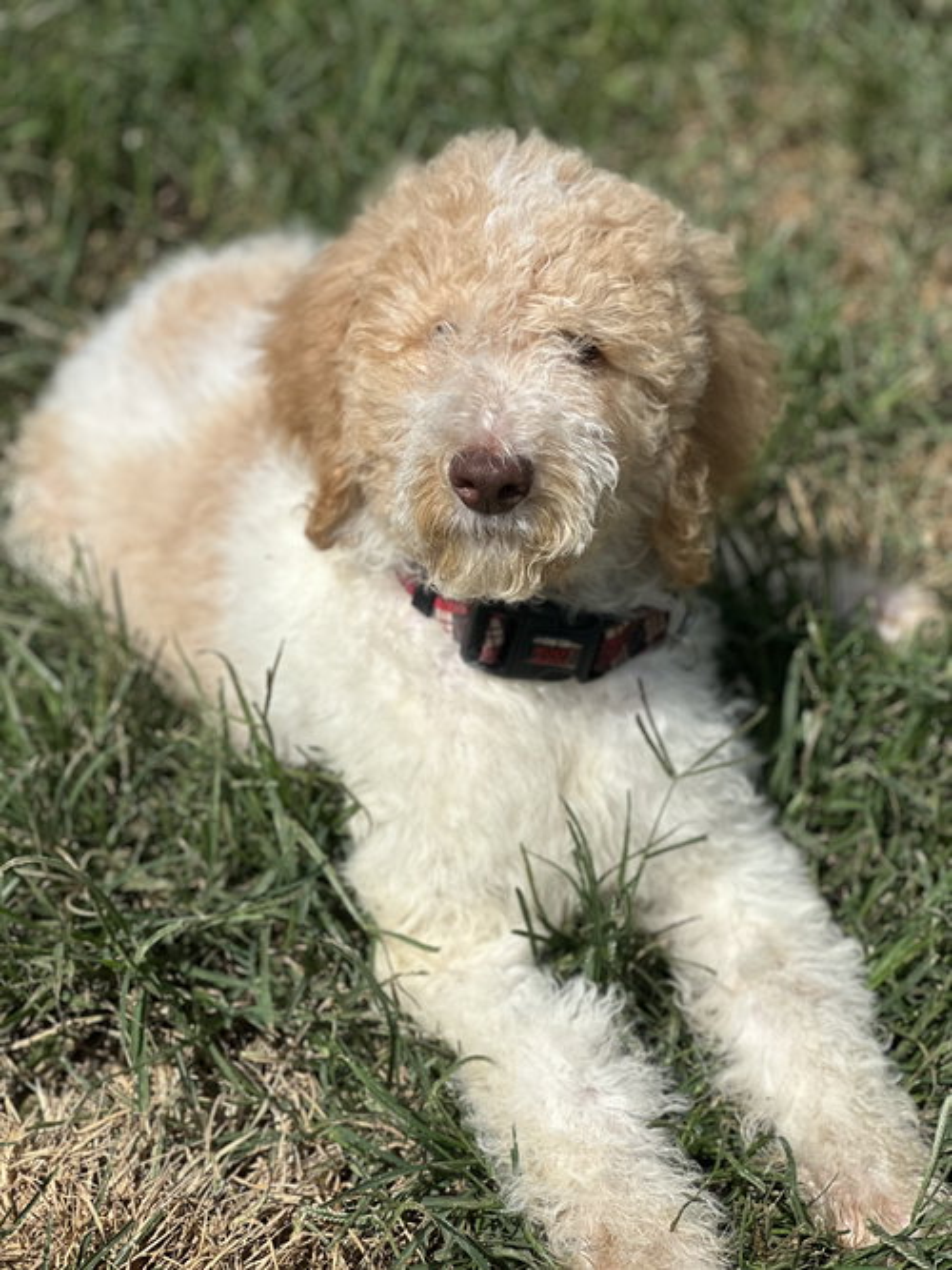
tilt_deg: -41.3
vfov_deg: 25.3
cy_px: 635
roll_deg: +2.9
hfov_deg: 19.1
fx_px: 2824
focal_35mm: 77
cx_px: 476
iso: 32
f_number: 2.8
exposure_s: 1/1553
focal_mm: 9
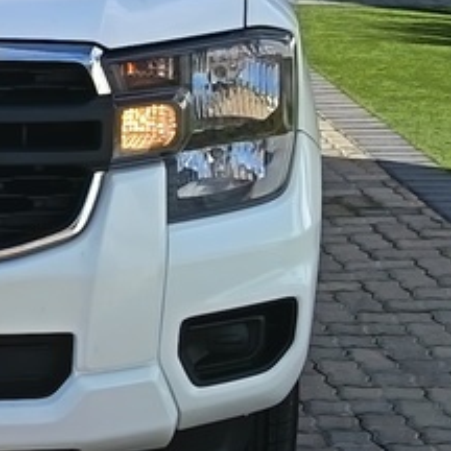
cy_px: -27
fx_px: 2226
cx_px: -186
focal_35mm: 151
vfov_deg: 11.4
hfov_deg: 11.2
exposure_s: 1/710
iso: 100
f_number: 1.75
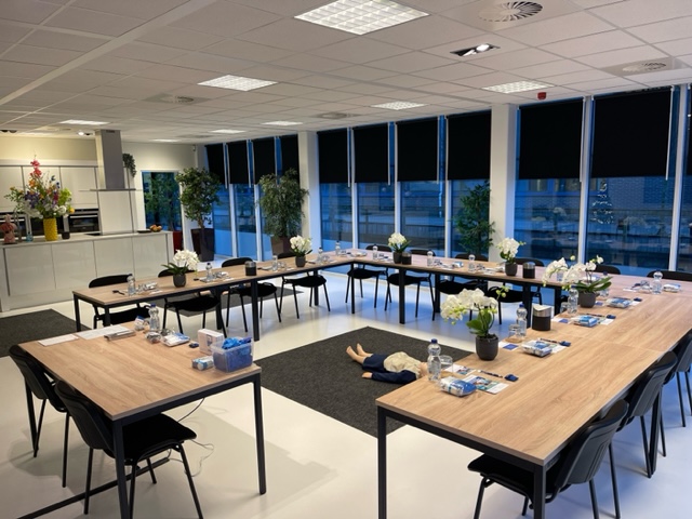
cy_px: 260
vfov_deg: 53.1
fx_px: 520
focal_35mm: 26
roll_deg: +0.9
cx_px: 346
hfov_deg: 67.3
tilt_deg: -9.7
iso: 125
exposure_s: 1/100
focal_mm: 5.1
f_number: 1.6
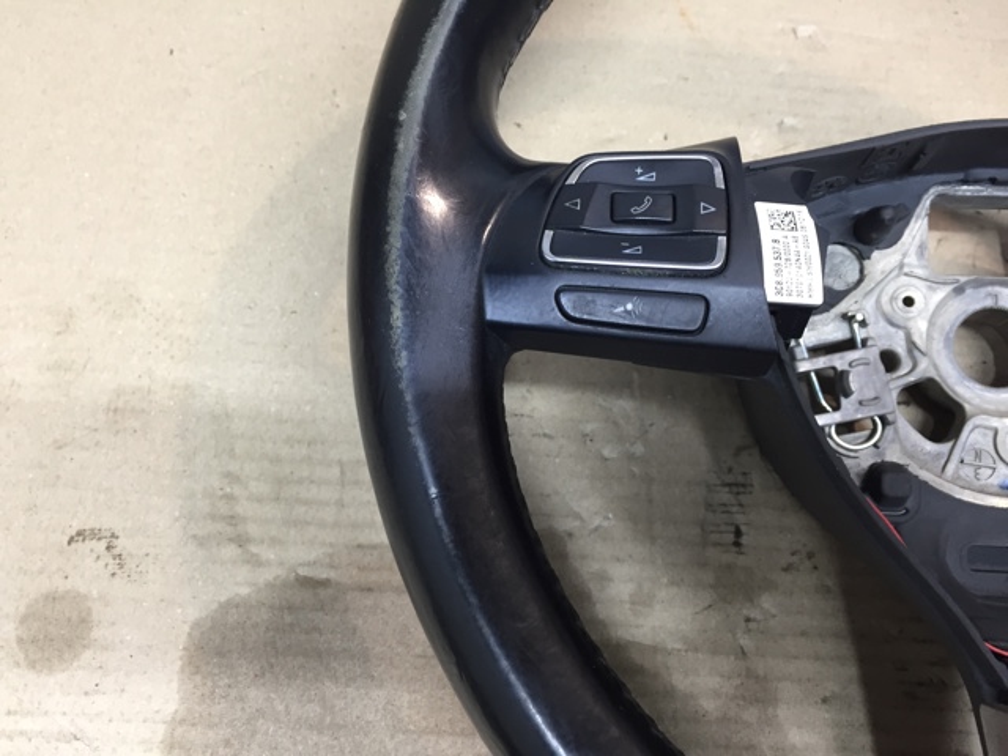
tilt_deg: -68.9
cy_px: 378
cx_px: 504
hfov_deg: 61.7
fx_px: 844
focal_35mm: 29
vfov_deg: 48.2
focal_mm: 4.15
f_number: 2.2
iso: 100
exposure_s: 1/33
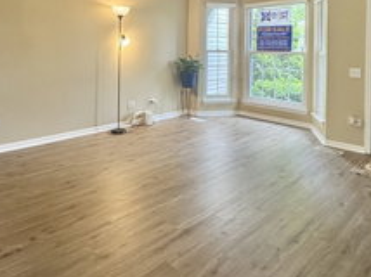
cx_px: 148
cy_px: 50
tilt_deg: -0.3
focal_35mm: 28
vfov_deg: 46.7
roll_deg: -0.5
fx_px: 300
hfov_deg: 62.9
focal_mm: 2.22
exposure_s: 1/120
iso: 320
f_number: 2.2
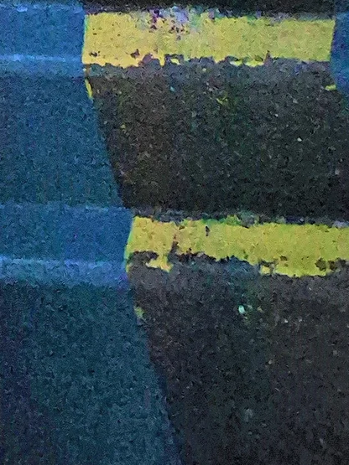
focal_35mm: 50
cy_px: -320
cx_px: -195
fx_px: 672
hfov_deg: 22.8
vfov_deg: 24.0
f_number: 2.2
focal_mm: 2.2
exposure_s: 1/50
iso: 1250
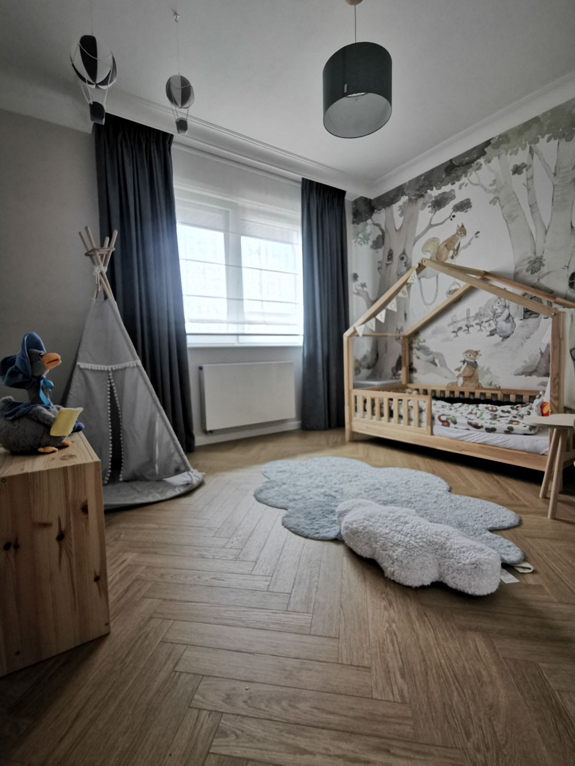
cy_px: 383
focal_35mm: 16
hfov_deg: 78.1
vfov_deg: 94.5
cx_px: 288
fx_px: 354
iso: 100
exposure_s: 6
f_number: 2.2
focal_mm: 2.35
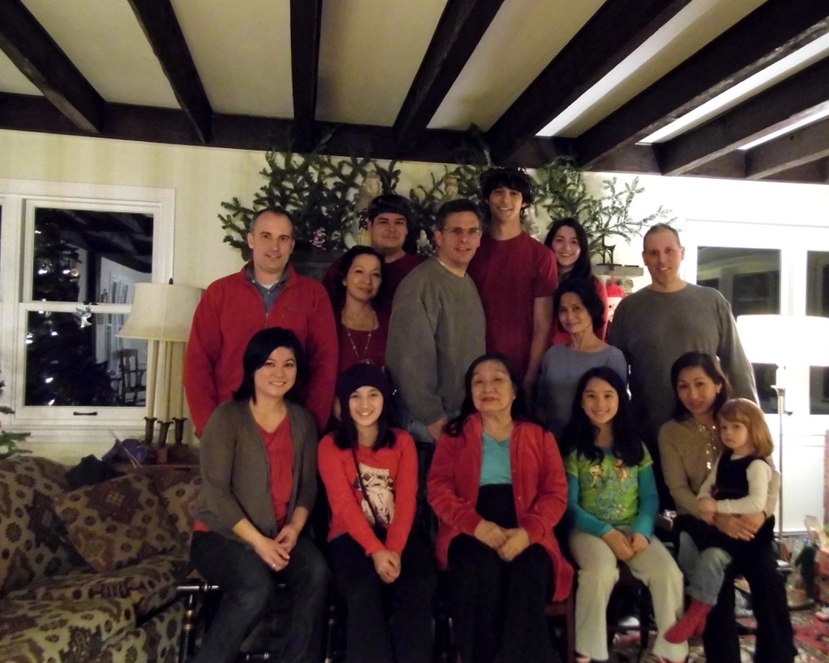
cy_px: 334
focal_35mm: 31
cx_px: 432
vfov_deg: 47.1
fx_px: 761
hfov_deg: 57.2
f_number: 3.2
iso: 800
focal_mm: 5.2
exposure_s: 1/4
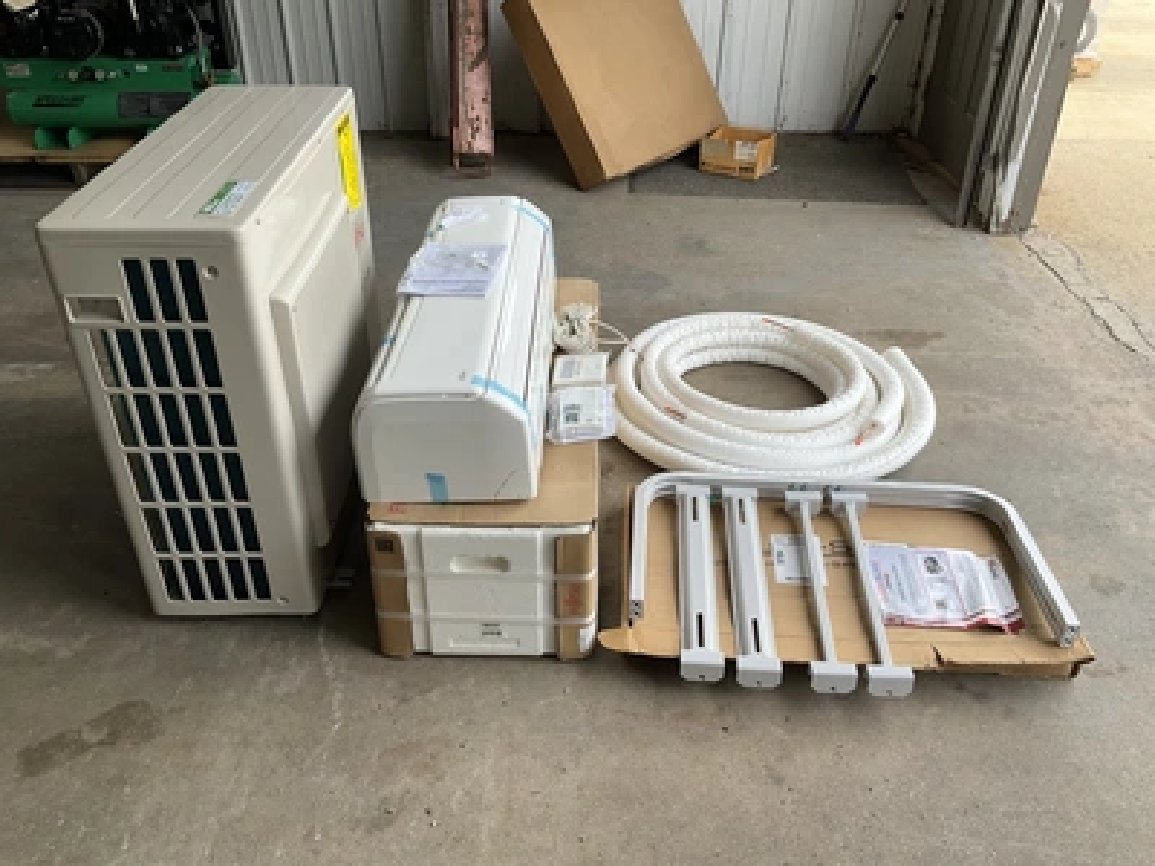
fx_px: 968
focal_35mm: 29
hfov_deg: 61.7
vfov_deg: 48.2
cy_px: 433
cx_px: 578
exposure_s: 1/284
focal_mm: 3
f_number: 1.8
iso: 25
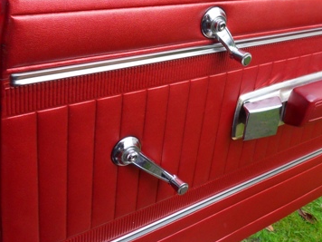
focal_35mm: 45
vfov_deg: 31.8
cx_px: 213
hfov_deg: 41.6
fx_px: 419
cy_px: 73
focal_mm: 4.2
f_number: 3.3
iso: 100
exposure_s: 1/60
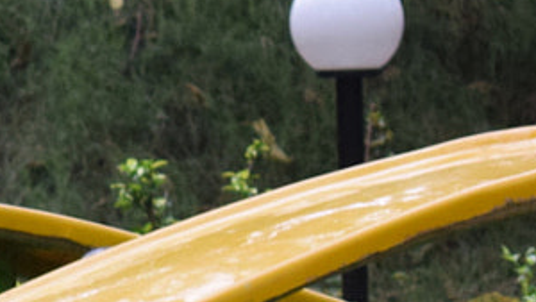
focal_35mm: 461
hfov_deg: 4.6
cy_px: 282
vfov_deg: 2.6
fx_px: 6551
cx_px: -523
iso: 1000
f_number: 5.6
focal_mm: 55
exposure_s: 1/30
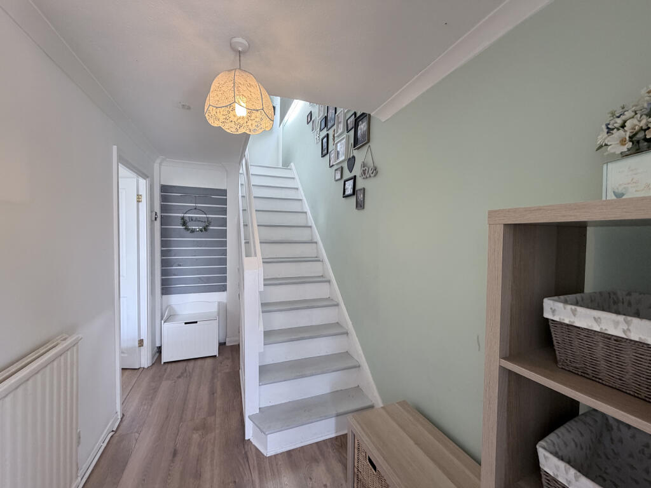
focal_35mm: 14
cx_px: 326
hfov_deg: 102.1
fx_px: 263
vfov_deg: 85.7
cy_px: 244
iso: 250
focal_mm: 2.22
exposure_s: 1/100
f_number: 2.2
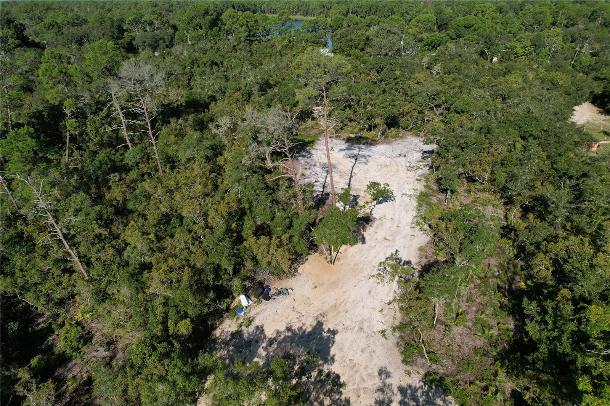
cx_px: 305
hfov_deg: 78.6
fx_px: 373
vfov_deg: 57.2
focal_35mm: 22
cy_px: 203
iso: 100
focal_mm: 8.38
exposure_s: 1/2500
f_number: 2.8
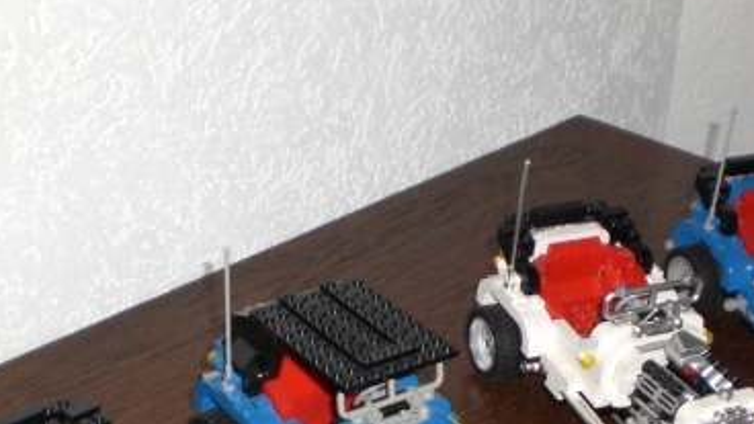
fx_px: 1440
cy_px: 459
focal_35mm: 72
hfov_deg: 29.3
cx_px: 418
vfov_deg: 16.3
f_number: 3.1
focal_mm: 6.3
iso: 200
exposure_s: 1/60
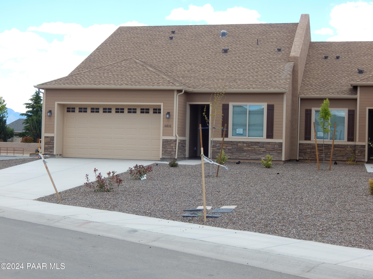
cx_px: 186
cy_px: 140
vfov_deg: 24.0
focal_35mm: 61
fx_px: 657
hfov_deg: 31.7
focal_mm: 10.9
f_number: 4
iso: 125
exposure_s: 1/500
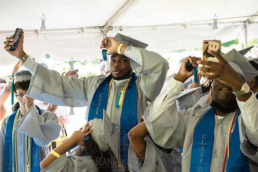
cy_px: 86
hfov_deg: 32.4
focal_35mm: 62
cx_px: 129
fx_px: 444
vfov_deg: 21.9
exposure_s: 1/800
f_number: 4
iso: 2500
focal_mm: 62
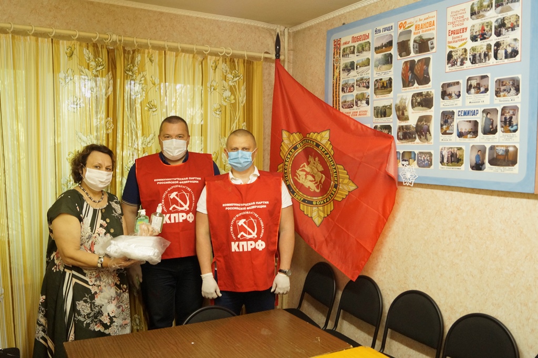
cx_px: 269
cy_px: 179
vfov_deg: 43.6
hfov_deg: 61.9
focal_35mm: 30
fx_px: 448
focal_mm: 20
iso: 1250
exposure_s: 1/60
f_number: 4
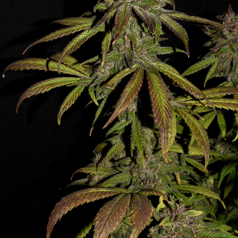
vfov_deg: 24.8
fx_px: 537
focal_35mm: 69
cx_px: 119
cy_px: 70
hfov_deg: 25.0
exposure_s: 1/60
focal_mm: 36
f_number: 32
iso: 100
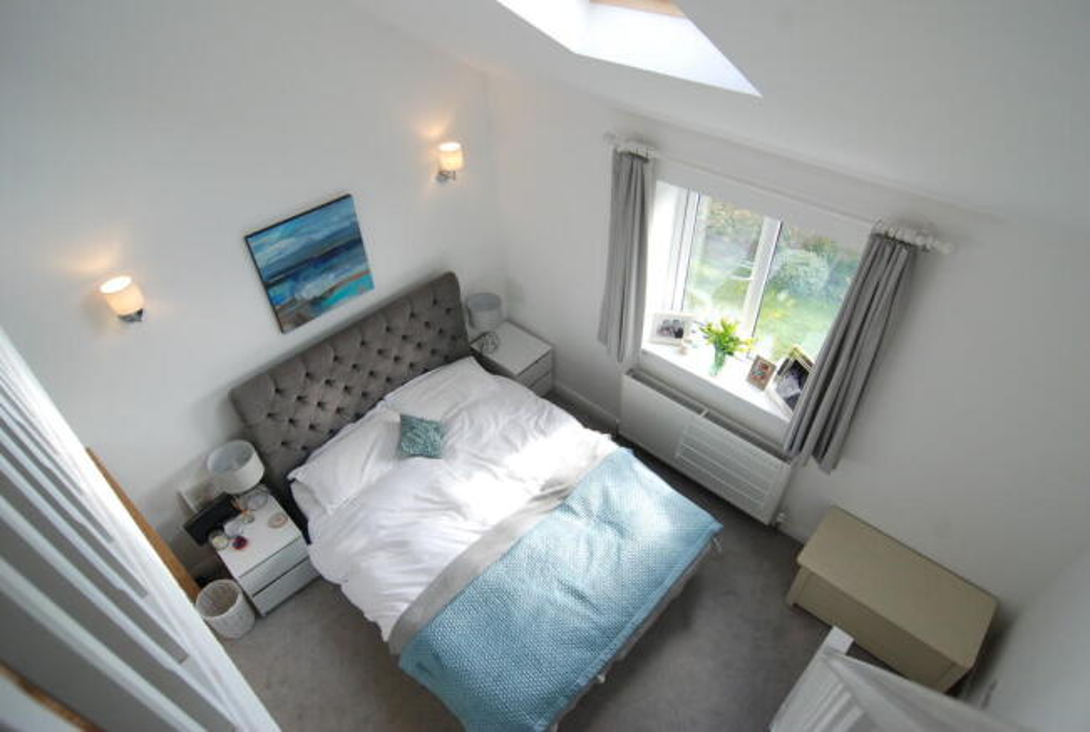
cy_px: 366
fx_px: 592
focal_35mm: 20
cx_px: 545
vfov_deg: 63.5
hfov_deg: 85.3
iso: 500
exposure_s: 1/100
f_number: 6.3
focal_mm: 13
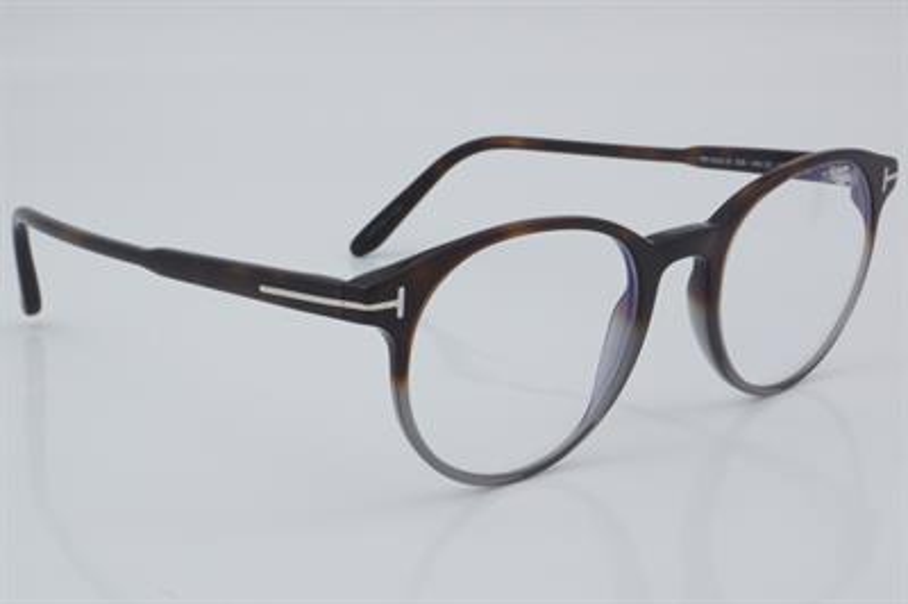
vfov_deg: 18.2
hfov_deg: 27.0
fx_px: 1890
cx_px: 454
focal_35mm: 75
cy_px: 302
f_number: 32
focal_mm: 50
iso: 100
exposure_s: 1/4
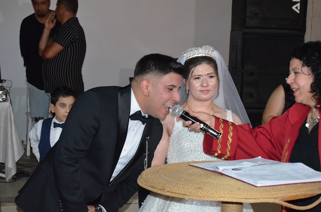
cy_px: 106
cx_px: 160
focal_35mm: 78
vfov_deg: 17.4
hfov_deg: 26.1
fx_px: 694
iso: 3200
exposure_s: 1/60
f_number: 5.6
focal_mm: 52
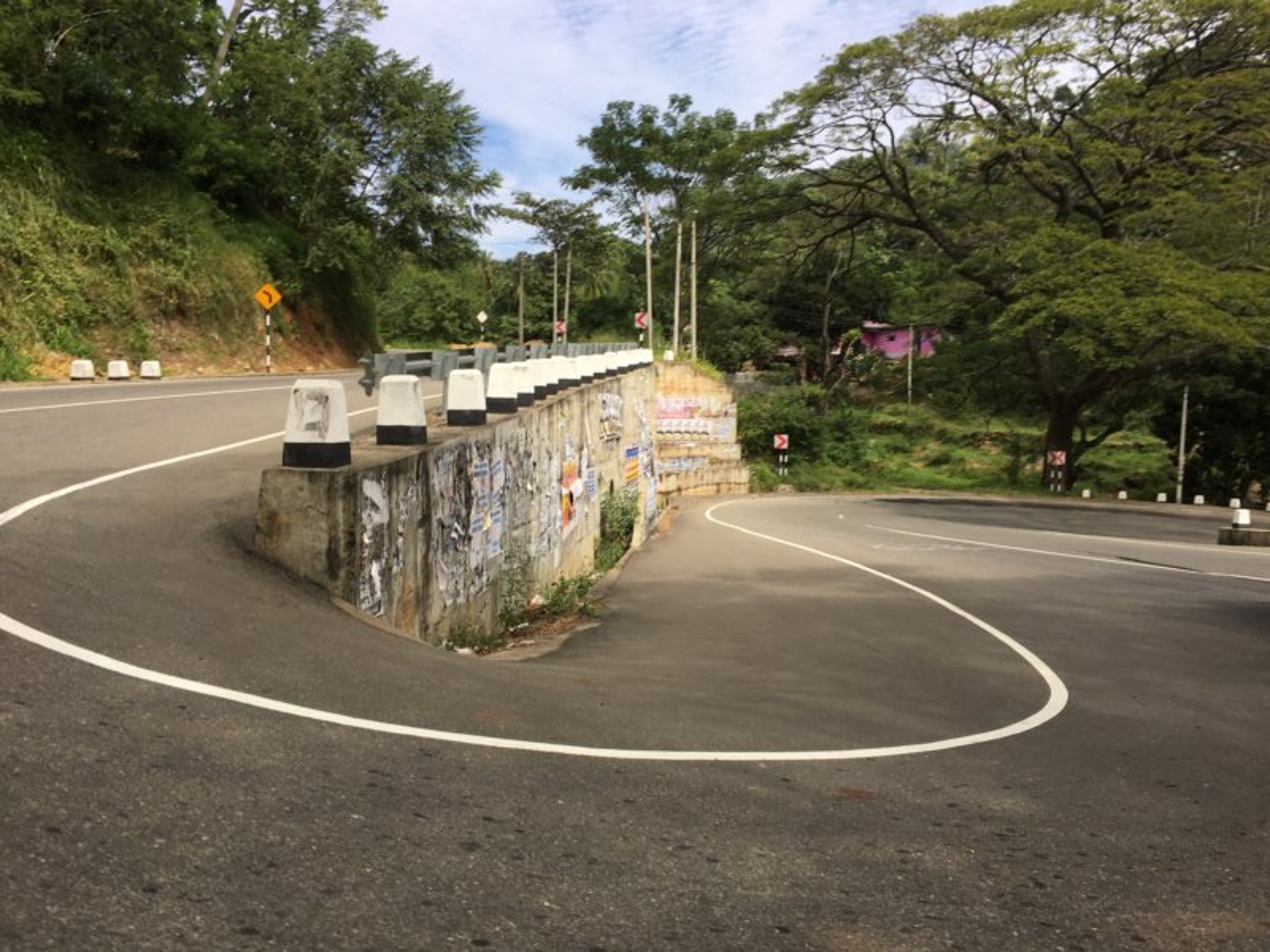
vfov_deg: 48.2
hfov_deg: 61.7
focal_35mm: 29
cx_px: 635
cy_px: 476
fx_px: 1064
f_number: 2.2
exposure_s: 1/233
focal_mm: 4.15
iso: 25
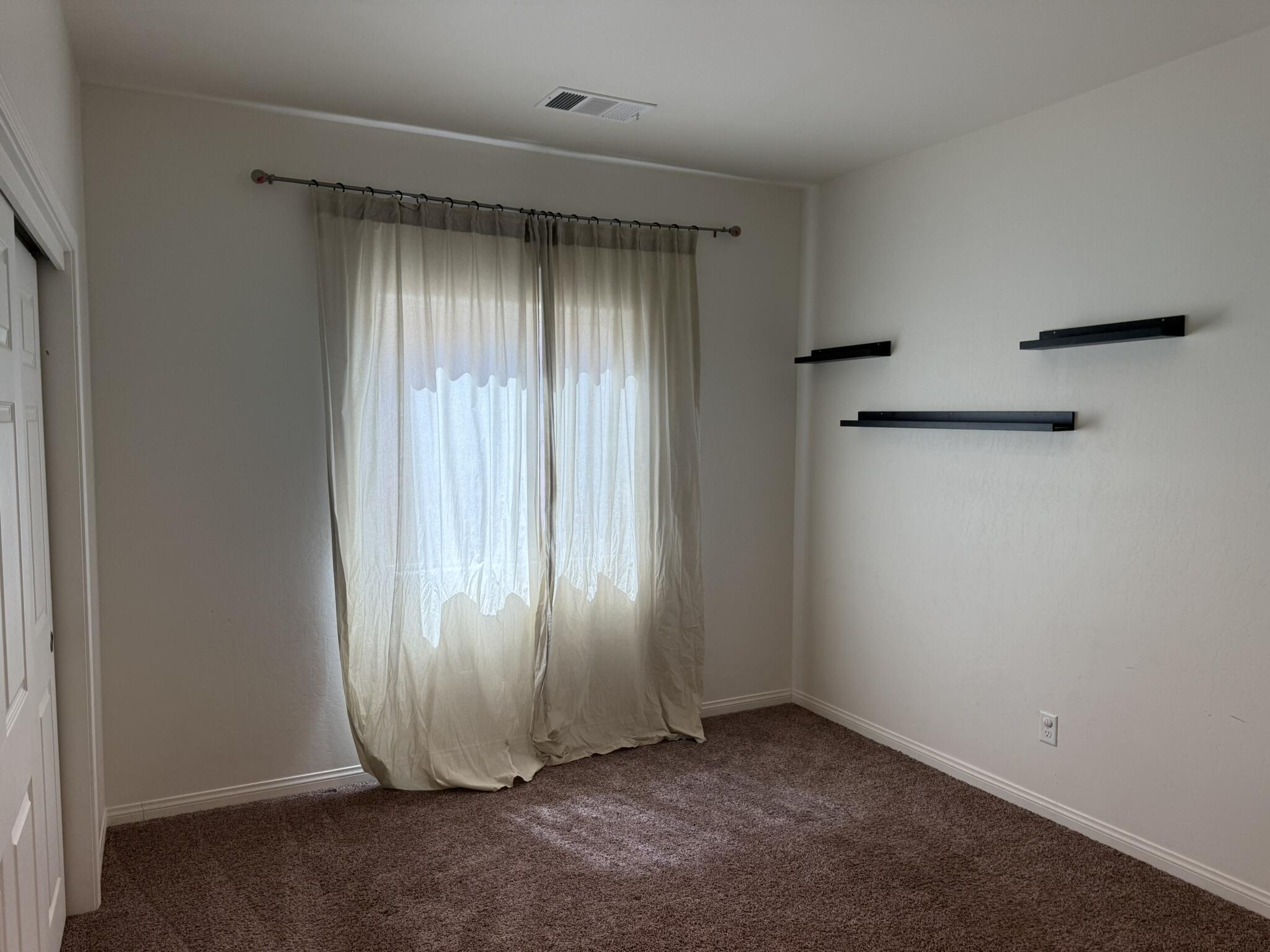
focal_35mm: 24
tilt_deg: -3.3
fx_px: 881
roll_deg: -0.1
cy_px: 476
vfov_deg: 56.8
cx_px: 635
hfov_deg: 71.6
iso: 100
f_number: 1.78
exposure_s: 1/271
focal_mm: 6.76
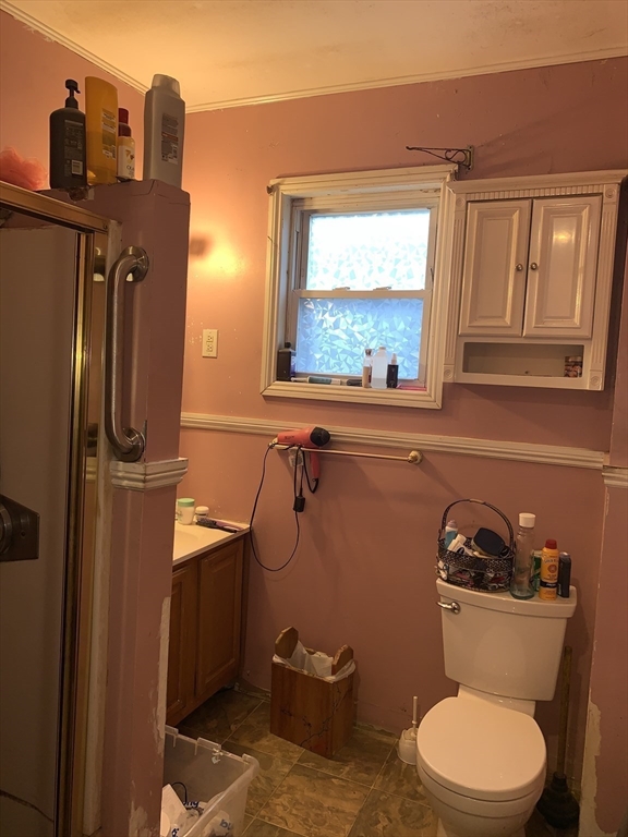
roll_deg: -3.5
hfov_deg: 53.1
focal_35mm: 26
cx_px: 314
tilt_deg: -2.7
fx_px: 629
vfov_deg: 67.3
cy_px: 418
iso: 25
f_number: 1.8
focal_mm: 4.25
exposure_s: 1/20
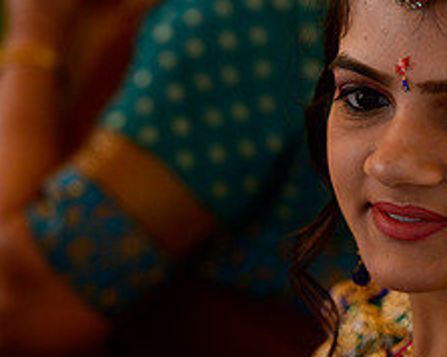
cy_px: 242
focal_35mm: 342
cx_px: 433
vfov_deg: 4.5
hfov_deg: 5.6
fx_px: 4521
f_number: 2.8
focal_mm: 140
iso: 640
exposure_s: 1/125
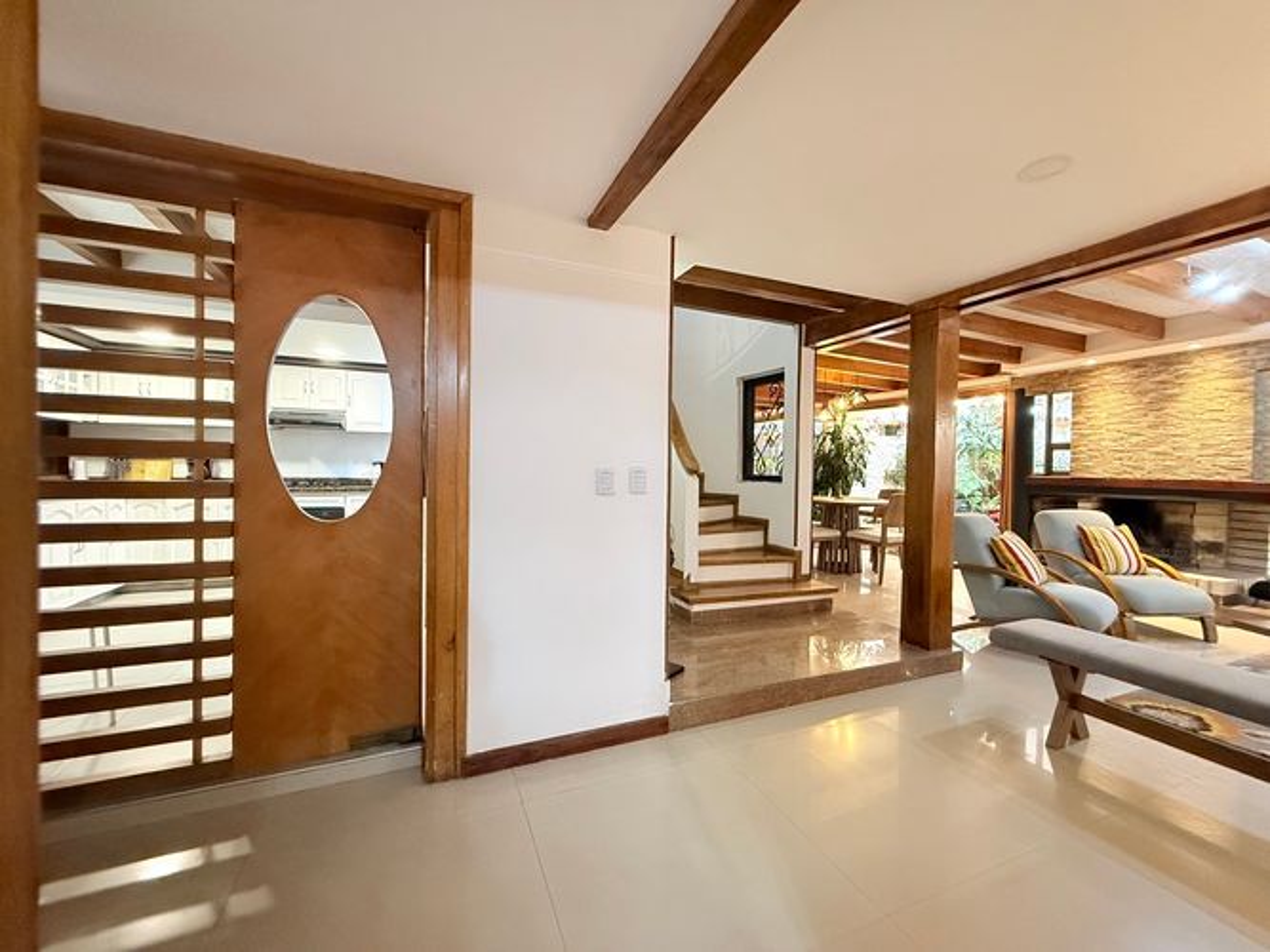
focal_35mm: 14
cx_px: 635
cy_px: 476
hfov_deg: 102.1
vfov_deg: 85.7
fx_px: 514
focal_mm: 2.22
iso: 640
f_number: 2.2
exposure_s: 1/60
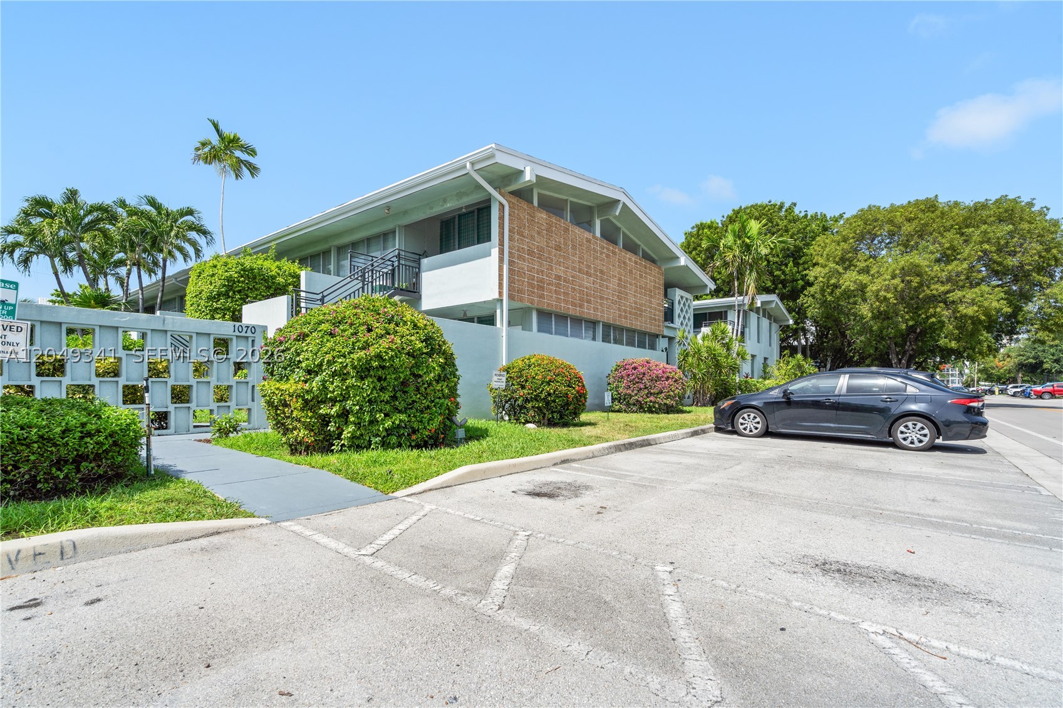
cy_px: 354
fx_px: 472
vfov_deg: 73.7
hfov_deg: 96.7
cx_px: 532
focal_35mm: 16
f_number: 9
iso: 100
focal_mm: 16
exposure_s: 1/400
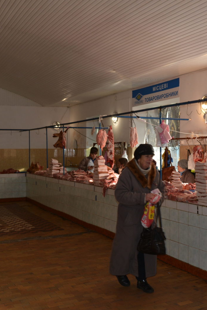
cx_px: 146
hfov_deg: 28.9
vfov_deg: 42.8
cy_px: 155
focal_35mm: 46
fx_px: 397
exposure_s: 1/30
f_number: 5.6
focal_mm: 20
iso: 180
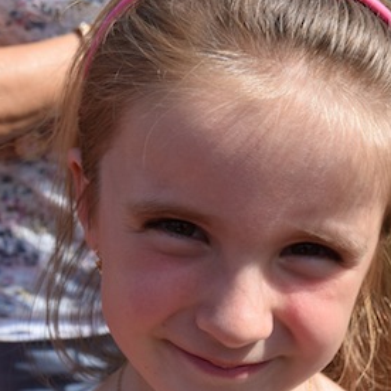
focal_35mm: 71
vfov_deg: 24.2
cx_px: 258
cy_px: 268
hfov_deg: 24.2
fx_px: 907
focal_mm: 24
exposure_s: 1/1600
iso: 400
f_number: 7.1
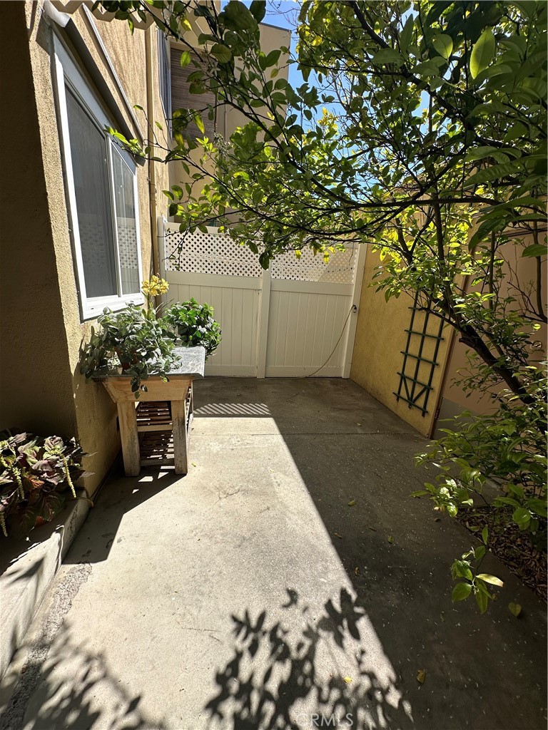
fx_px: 296
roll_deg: -4.5
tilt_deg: -14.7
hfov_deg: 85.7
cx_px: 274
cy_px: 365
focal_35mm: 14
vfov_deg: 102.1
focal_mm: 2.22
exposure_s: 1/1366
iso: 50
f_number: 2.2
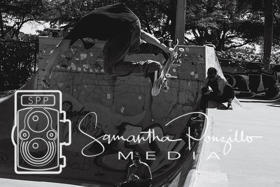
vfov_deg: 13.0
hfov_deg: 19.5
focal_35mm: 105
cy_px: 94
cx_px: 140
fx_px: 817
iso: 200
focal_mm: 70
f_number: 8
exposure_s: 1/1000
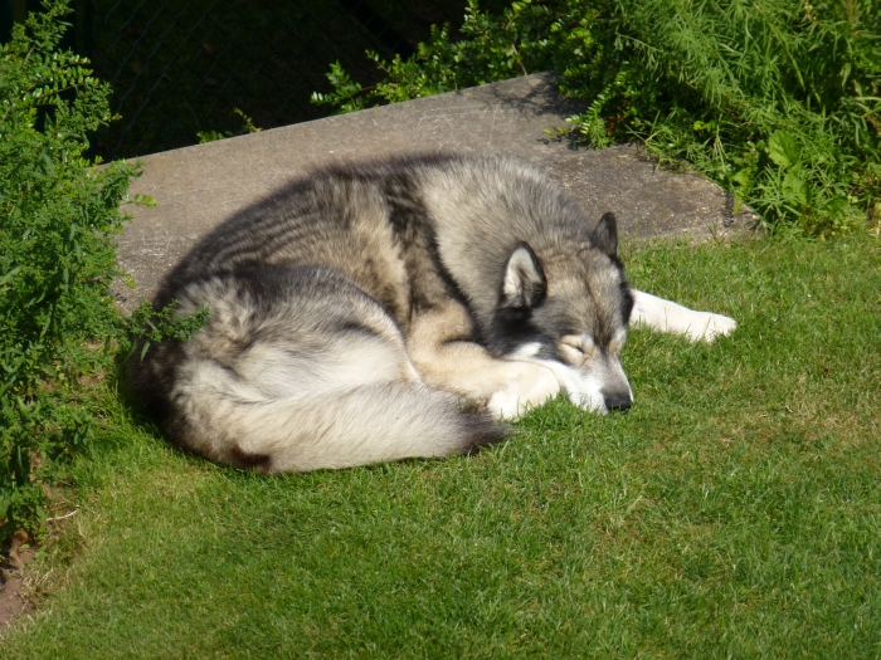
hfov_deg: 5.6
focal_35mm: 355
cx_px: 440
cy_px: 330
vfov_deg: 4.2
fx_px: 9035
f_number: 5.9
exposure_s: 1/320
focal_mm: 63.6
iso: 100
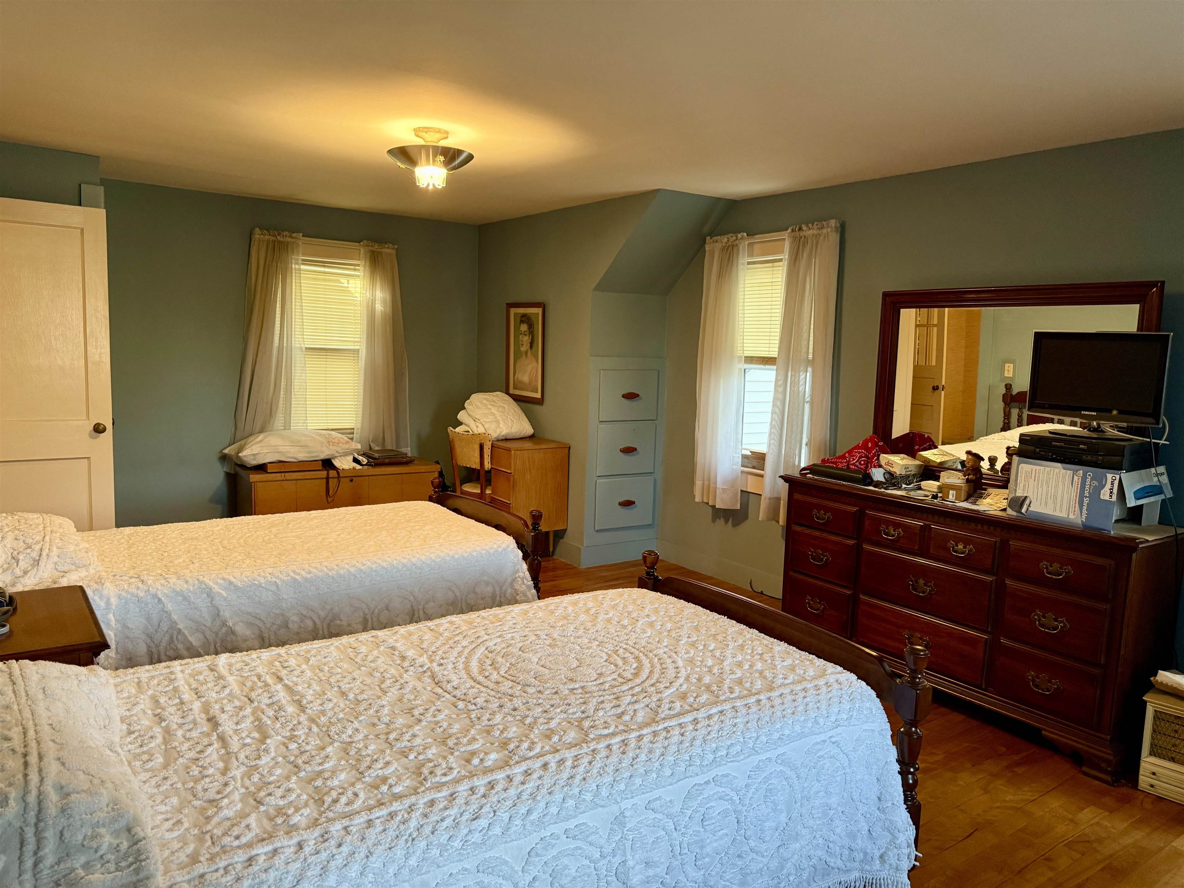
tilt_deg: -6.2
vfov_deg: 56.8
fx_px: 821
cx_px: 592
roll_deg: -2.6
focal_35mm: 24
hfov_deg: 71.6
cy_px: 444
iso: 400
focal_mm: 6.76
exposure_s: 1/60
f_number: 1.78
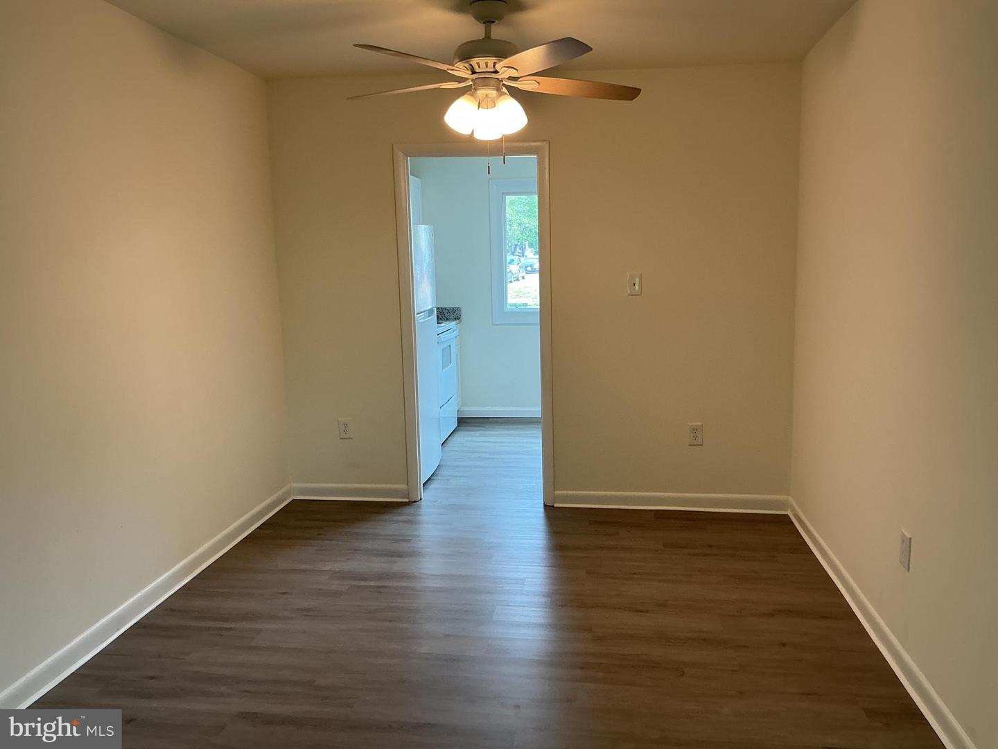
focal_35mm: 29
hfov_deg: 61.7
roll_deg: +1.0
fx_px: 836
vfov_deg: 48.2
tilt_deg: -9.3
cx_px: 499
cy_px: 374
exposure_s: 1/60
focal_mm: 3
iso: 50
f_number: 1.8
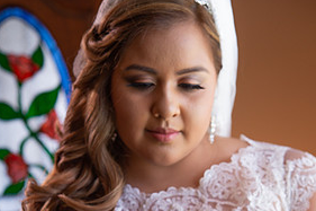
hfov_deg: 21.3
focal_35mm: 96
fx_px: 842
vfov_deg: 13.9
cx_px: 162
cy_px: 230
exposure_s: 1/60
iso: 400
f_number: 5.6
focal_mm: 60
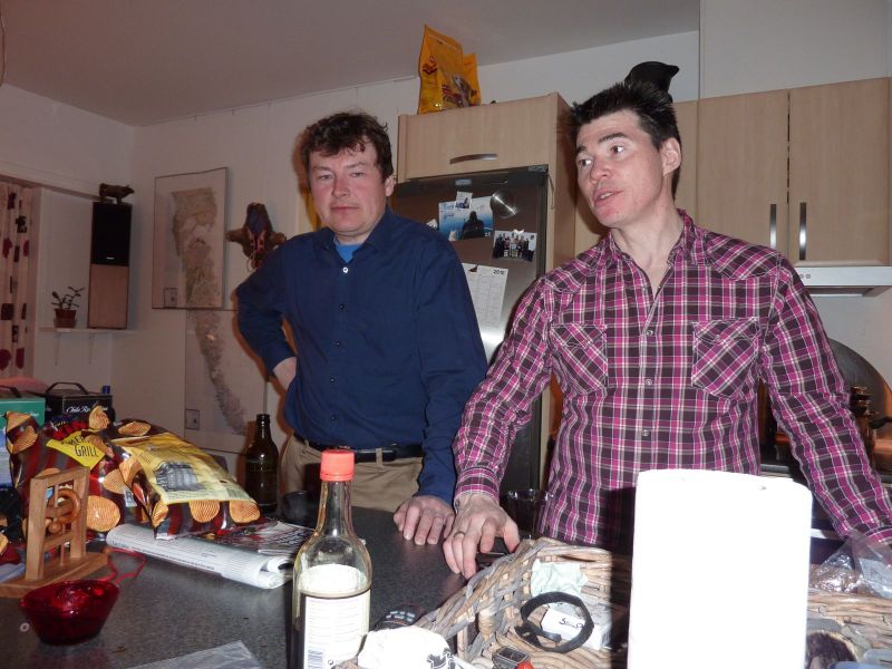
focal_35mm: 25
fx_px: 644
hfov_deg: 69.4
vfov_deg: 54.9
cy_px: 334
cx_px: 446
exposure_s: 1/8
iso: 100
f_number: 3.3
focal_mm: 4.1
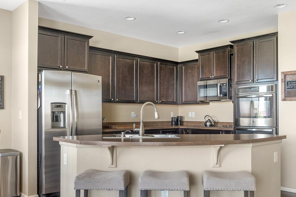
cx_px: 170
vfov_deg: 39.1
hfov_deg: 56.1
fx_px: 277
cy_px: 121
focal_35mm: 34
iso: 200
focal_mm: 26.5
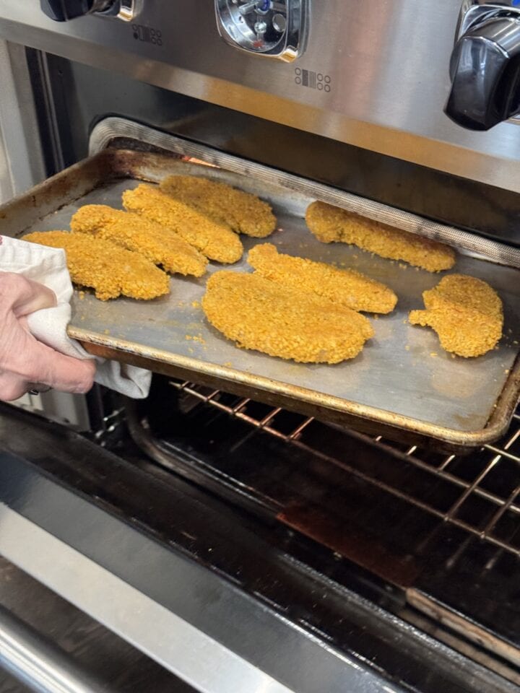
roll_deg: +0.9
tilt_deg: -36.3
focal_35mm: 48
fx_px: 961
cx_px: 260
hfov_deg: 30.3
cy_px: 346
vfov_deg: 39.7
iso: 250
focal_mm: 6.76
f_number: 1.78
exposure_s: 1/41
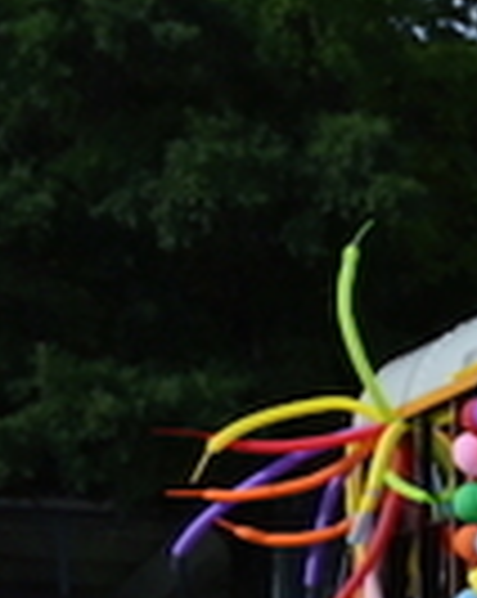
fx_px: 3078
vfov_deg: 10.5
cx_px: 2210
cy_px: 1012
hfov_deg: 6.3
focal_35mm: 174
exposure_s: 1/400
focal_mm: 24
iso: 100
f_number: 7.1
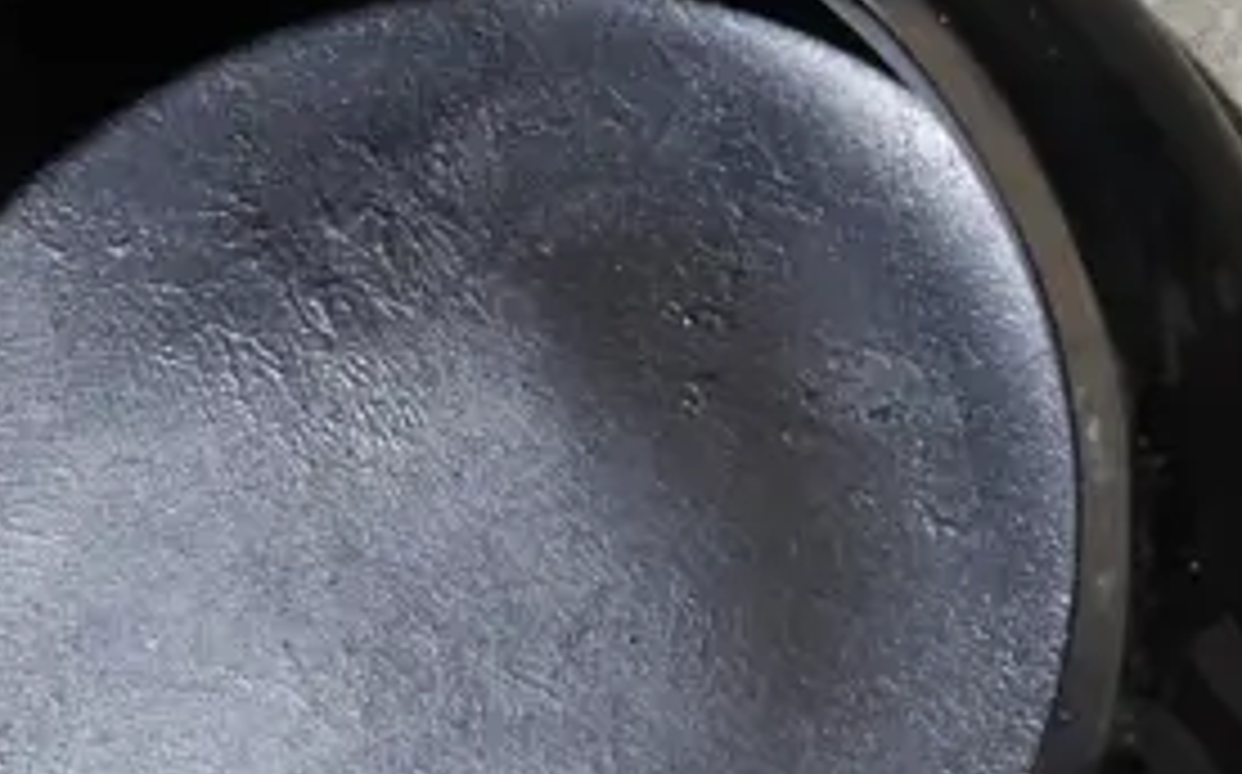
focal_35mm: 189
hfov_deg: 11.0
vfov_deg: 6.9
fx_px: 6392
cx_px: 1350
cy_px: 641
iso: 640
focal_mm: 24
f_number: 5.2
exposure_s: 1/60
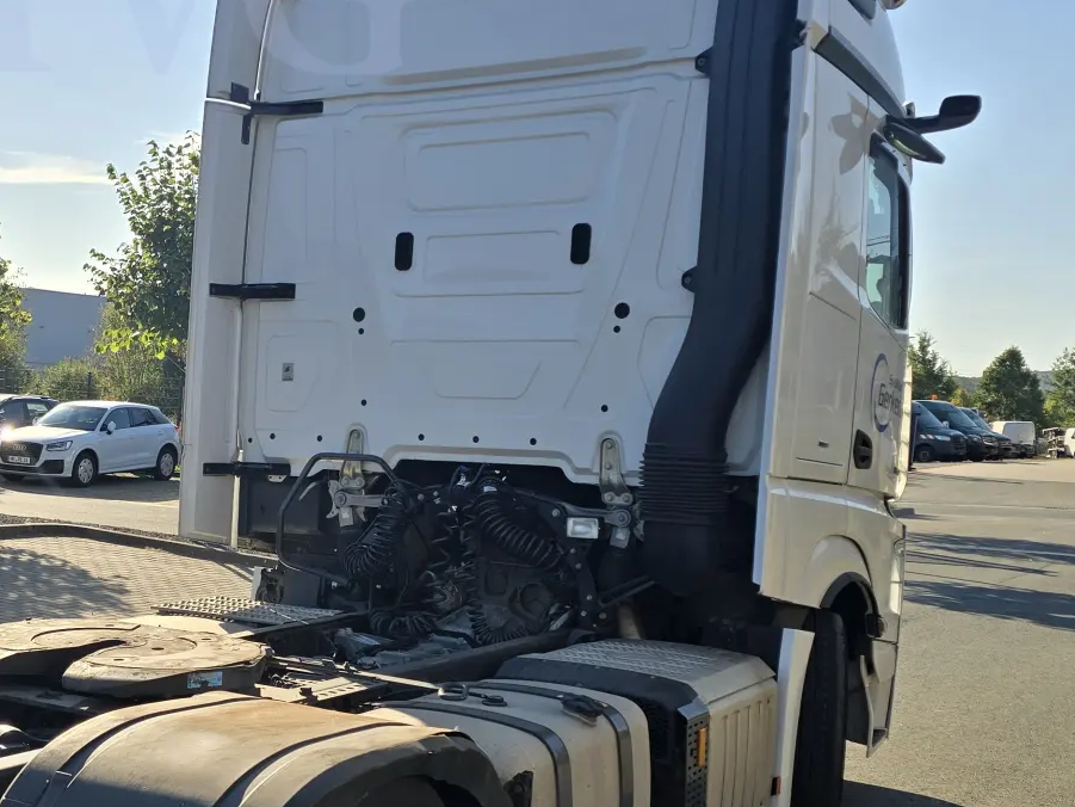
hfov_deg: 37.7
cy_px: 585
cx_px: 245
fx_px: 1522
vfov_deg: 29.3
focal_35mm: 49
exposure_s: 1/803
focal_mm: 6.3
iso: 12
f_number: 1.7
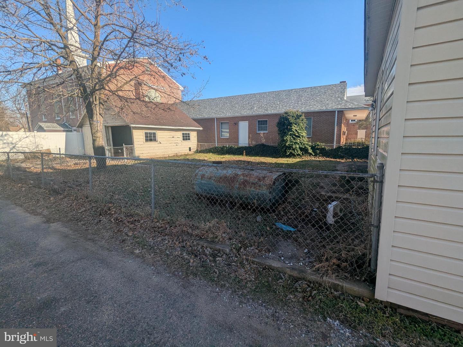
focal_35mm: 16
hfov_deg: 94.5
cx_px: 232
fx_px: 214
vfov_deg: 78.1
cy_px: 174
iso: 50
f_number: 2.2
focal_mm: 2.35
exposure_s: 1/1938
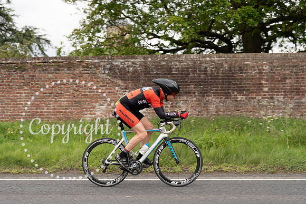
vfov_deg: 19.5
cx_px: 153
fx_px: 595
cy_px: 102
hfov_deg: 28.8
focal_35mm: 70
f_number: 3.5
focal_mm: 70
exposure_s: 1/1000
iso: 250
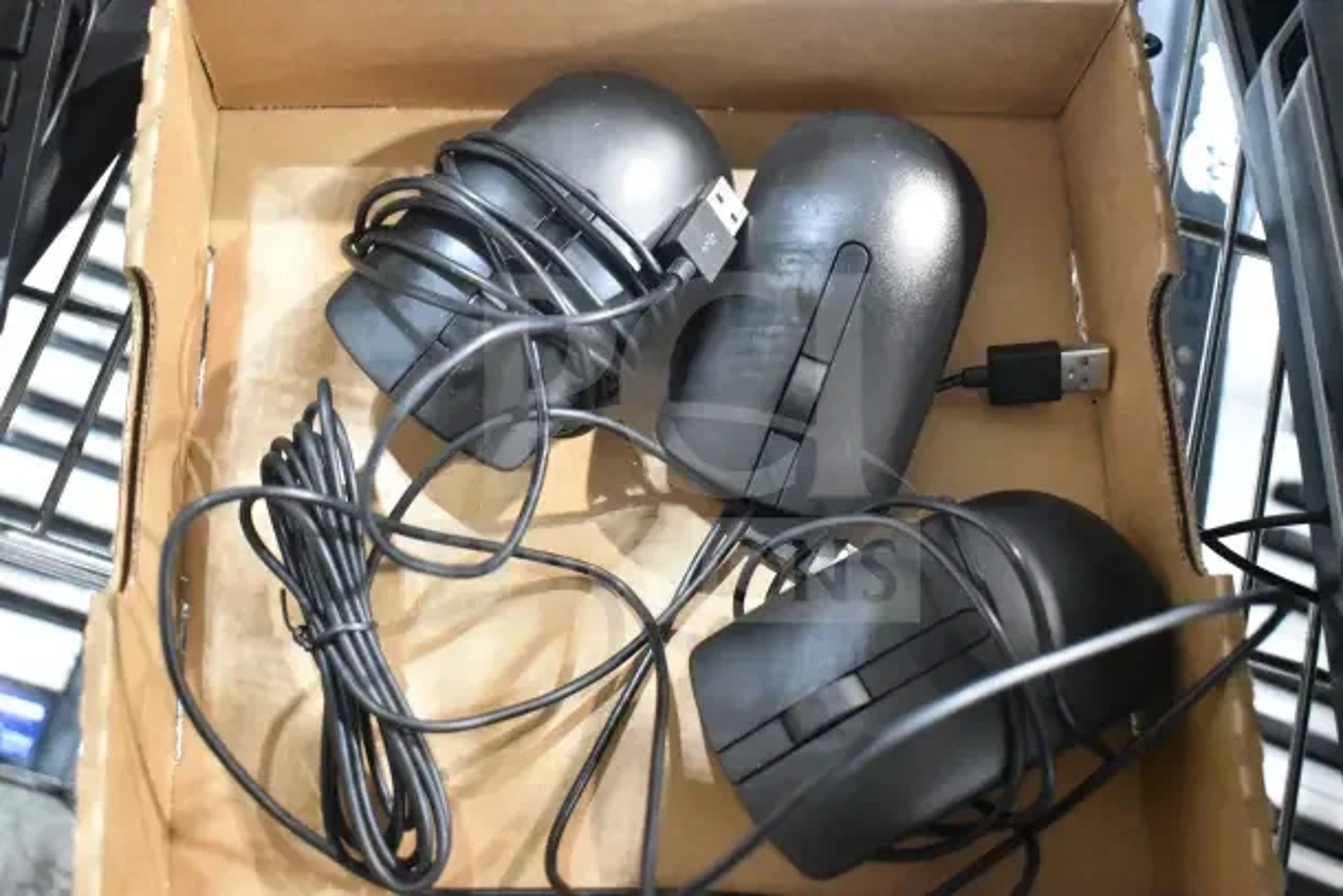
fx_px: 1399
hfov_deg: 51.3
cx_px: 672
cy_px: 448
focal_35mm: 38
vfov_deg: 35.5
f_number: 4
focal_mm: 25
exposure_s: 1/40
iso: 6400
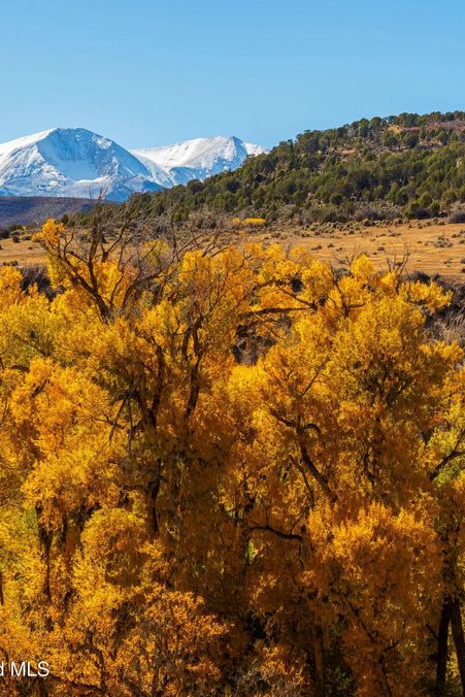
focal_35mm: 106
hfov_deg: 12.9
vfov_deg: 19.3
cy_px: 349
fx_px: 2053
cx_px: 217
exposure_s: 1/3200
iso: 200
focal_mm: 70
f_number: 11
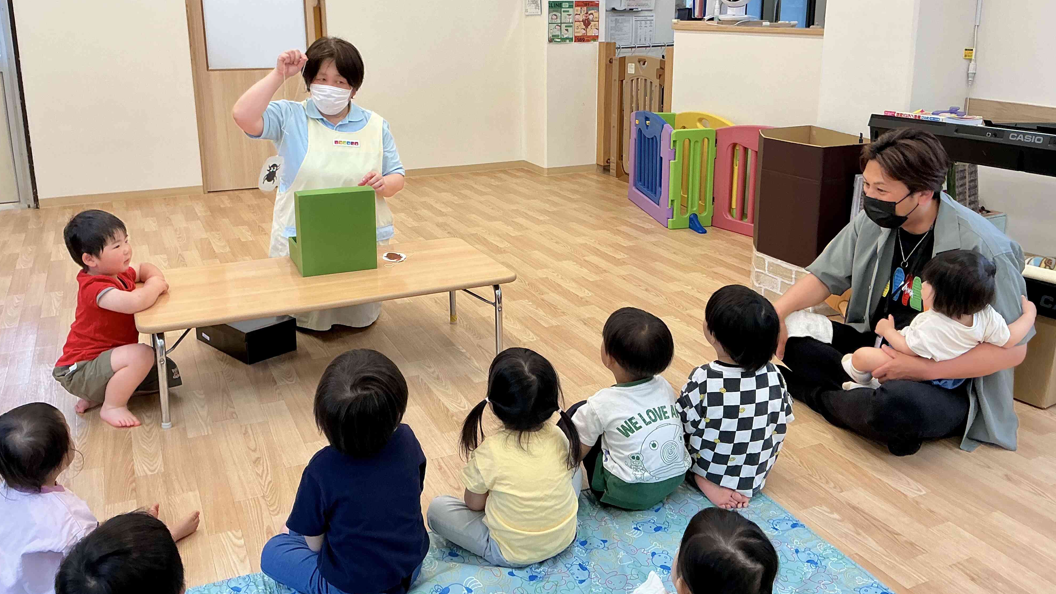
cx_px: 532
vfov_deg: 36.5
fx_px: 896
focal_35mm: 32
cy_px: 226
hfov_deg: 61.0
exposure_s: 1/120
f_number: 1.8
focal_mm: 3
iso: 40
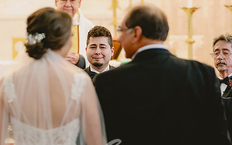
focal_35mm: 291
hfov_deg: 7.2
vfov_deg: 4.5
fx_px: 1839
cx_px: 86
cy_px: 104
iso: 2500
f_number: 2.8
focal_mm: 125
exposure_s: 1/125
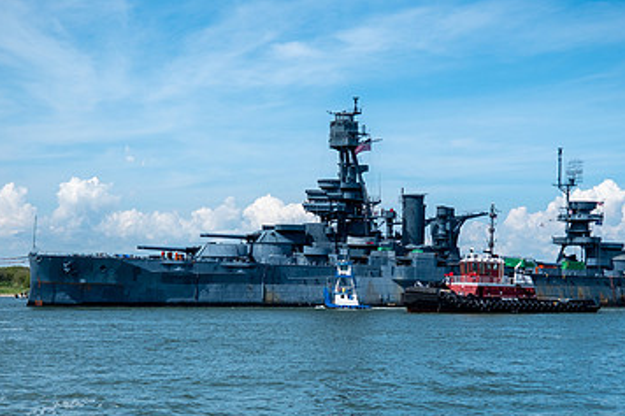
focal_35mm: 75
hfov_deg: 27.0
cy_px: 298
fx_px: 1301
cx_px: 316
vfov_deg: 18.1
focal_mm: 30.8
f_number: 4
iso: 160
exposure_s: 1/1900
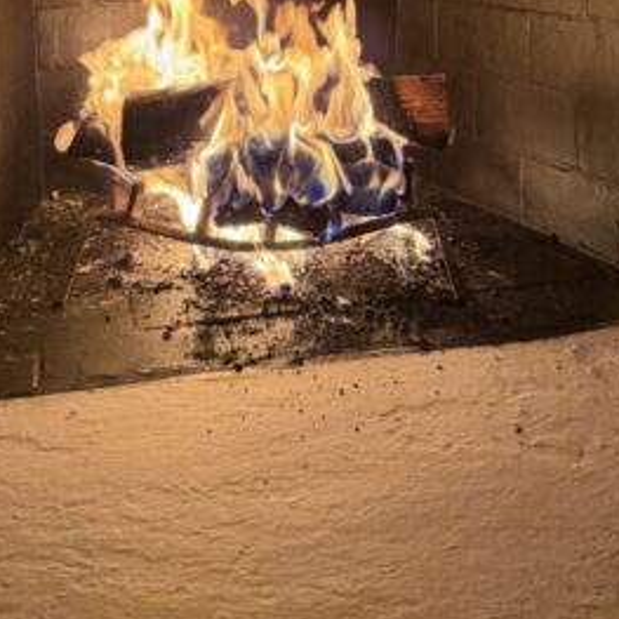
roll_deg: +0.7
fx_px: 870
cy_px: 41
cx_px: 273
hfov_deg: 39.1
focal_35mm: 43
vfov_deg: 36.3
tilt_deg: -9.5
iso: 400
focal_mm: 6.76
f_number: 1.78
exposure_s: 1/60
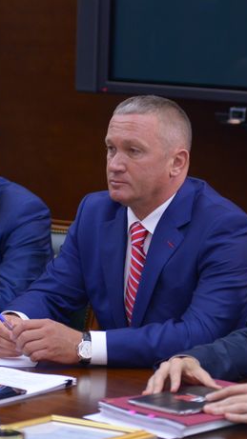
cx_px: 151
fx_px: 1480
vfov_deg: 16.9
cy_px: 221
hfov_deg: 9.5
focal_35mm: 127
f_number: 3.5
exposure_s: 1/400
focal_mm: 80
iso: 2500
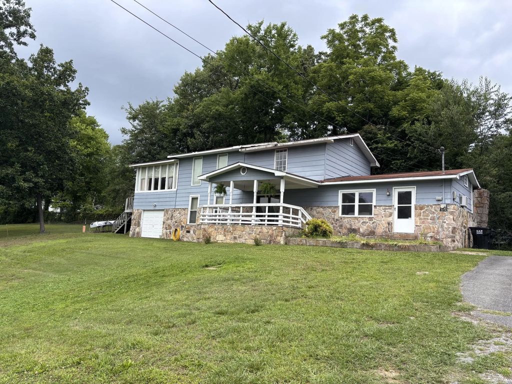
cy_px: 192
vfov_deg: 53.1
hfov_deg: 67.3
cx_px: 256
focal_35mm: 26
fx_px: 385
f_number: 1.6
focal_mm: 5.96
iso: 50
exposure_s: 1/988
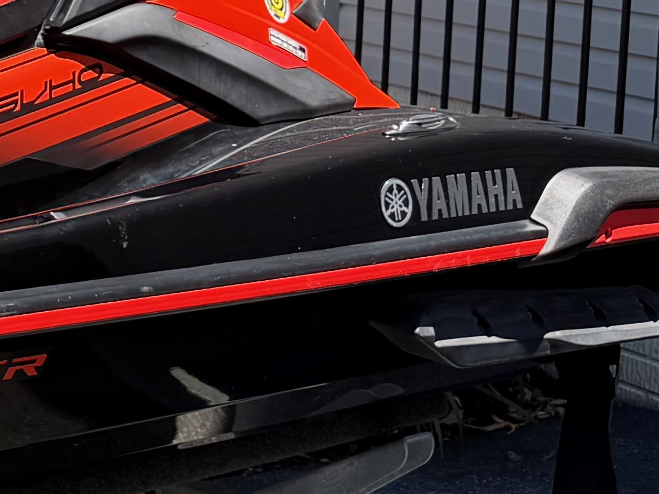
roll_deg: +2.3
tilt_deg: -7.9
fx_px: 2075
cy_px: 31
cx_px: -707
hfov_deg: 14.5
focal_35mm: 109
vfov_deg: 13.4
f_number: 1.78
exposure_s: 1/1493
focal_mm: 6.76
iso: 80
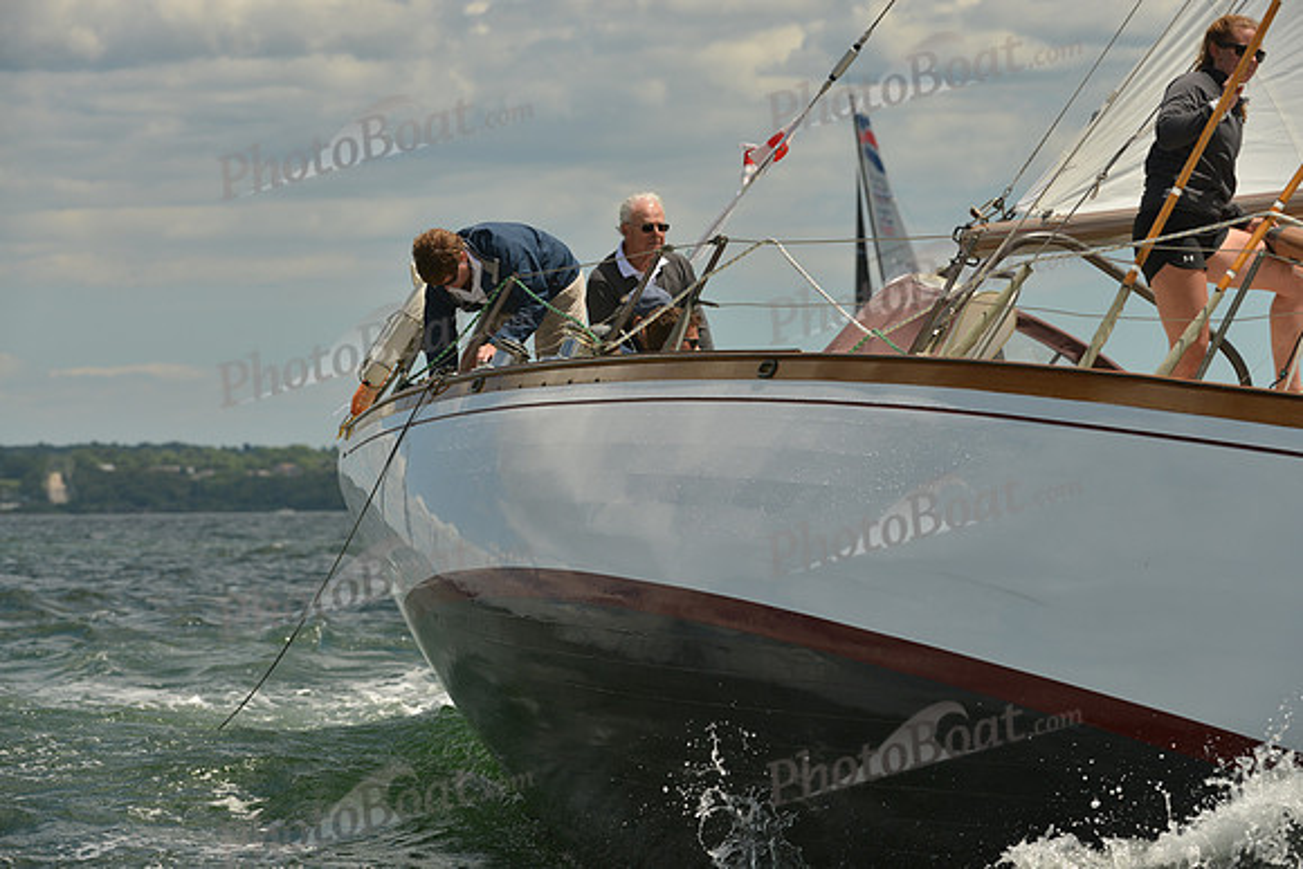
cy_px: 434
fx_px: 7240
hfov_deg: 10.3
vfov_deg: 6.9
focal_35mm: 200
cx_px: 652
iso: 200
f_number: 8
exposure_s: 1/800
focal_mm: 200
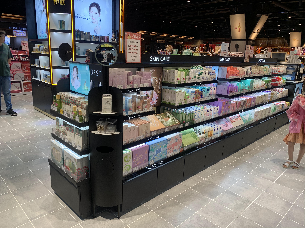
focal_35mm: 26
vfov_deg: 53.1
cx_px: 152
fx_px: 229
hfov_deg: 67.3
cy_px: 114
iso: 40
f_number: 1.8
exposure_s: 1/121
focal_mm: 4.25
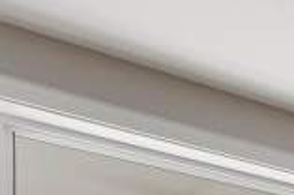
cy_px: 440
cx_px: 674
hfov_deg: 14.9
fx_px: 771
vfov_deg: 12.1
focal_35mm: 95
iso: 320
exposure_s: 1/25
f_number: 8
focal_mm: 18.5
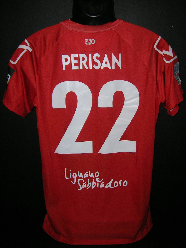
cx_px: 93
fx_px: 244
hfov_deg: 41.8
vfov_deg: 54.0
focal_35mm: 34
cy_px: 124
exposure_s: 1/60.1
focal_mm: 5.7
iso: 50
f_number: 2.9
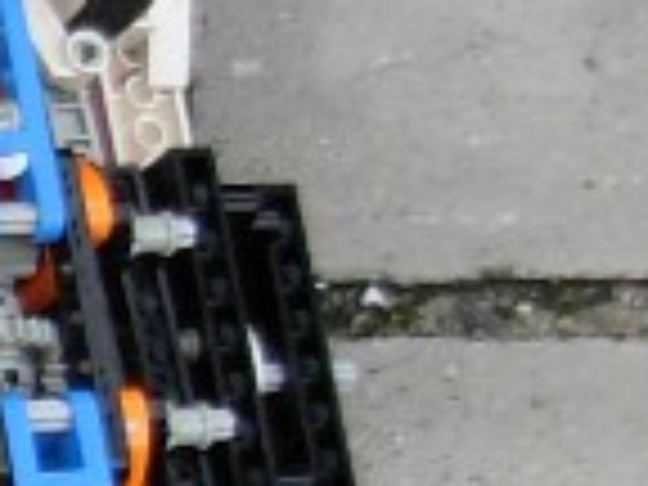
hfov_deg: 6.8
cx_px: -1089
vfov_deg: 5.5
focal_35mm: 270
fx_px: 5054
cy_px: 634
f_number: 2.9
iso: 79
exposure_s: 1/203
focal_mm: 6.3
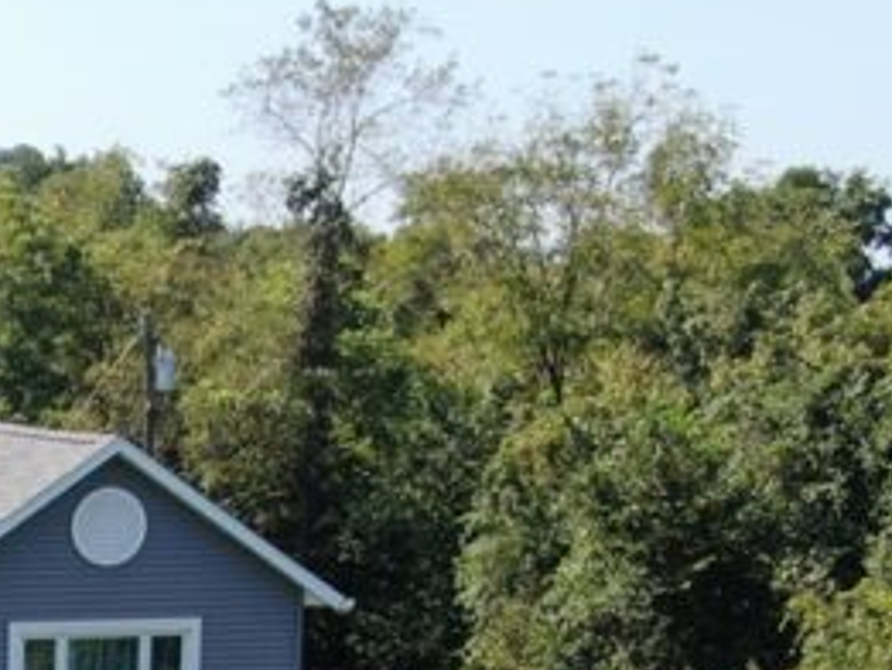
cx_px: -208
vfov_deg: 14.3
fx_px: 2526
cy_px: 923
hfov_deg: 18.8
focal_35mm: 98
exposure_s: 1/500
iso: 100
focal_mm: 5.45
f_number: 3.1
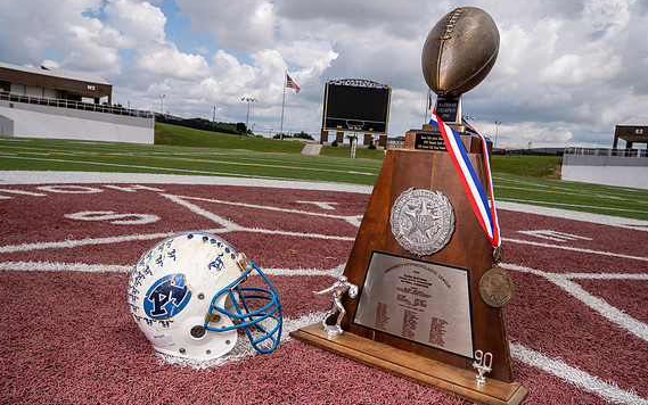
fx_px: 477
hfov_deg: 68.4
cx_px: 321
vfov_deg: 46.0
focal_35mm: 27
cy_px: 196
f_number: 11
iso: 125
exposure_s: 1/200
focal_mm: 26
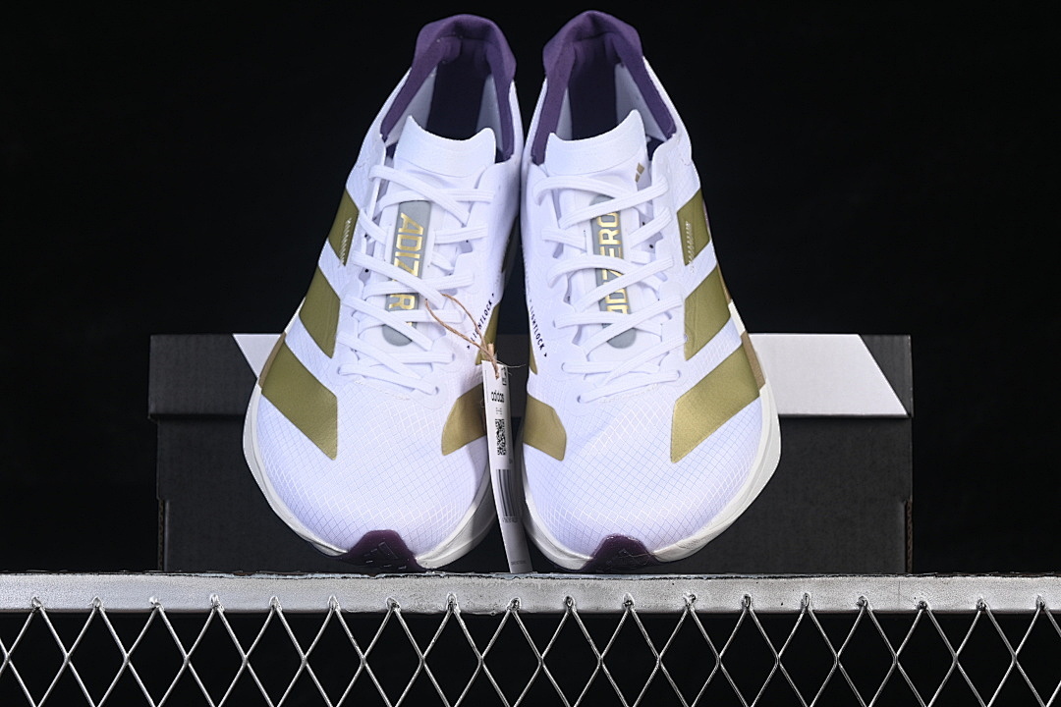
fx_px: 2210
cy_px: 354
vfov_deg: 18.2
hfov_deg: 27.0
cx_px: 530
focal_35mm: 75
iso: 160
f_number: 8
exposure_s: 1/80
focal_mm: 50
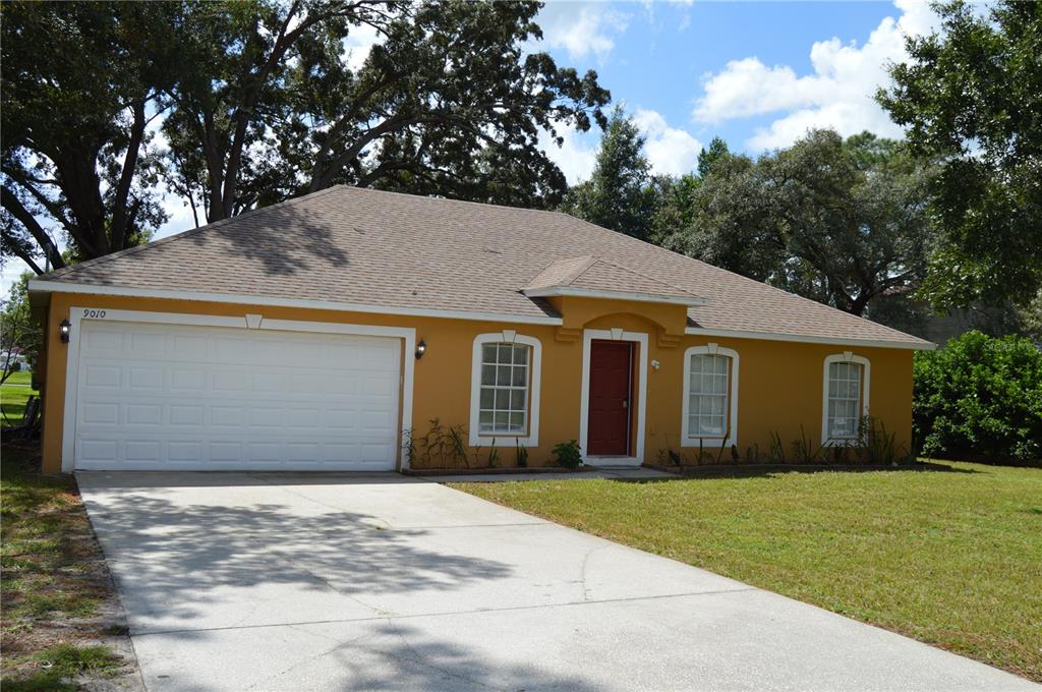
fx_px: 954
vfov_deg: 39.9
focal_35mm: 33
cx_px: 521
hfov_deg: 57.3
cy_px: 346
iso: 100
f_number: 8
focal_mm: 22
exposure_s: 1/250
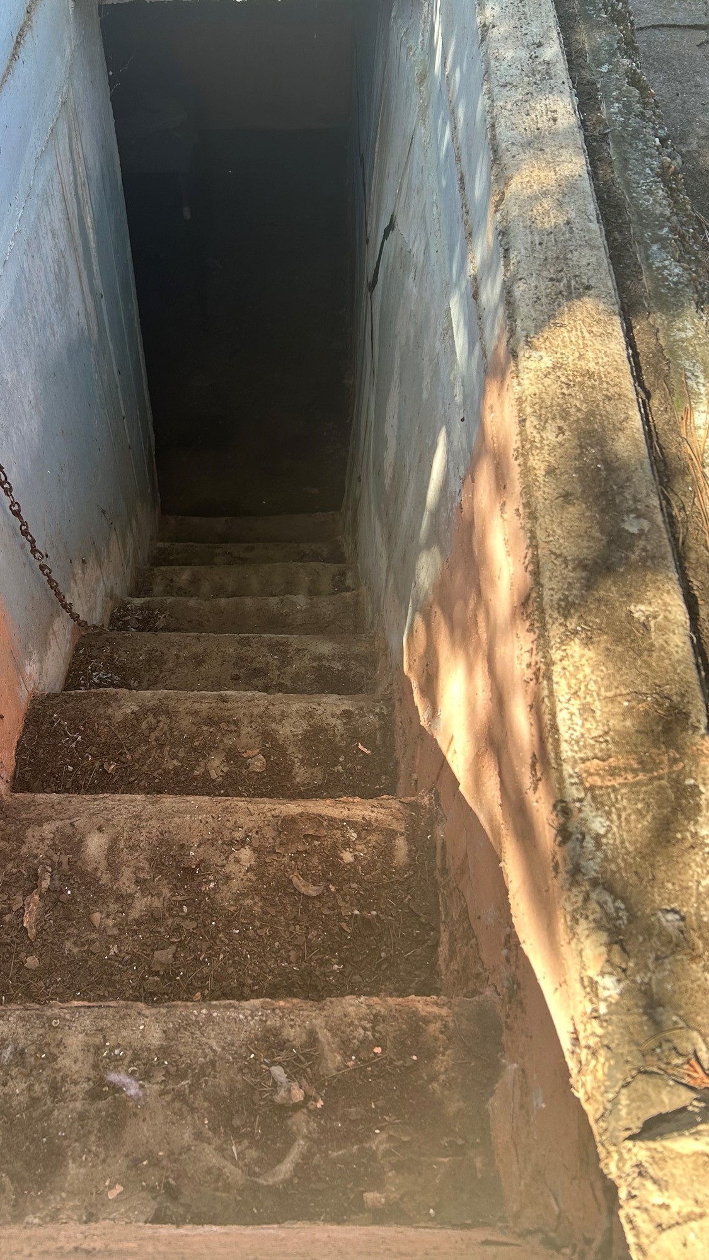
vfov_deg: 66.1
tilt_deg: -53.4
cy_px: 625
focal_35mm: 29
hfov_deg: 39.9
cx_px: 260
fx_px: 969
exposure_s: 1/419
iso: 50
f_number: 1.5
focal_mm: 5.7
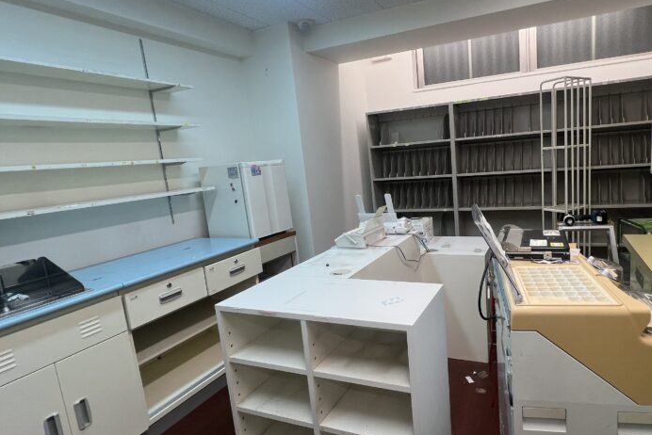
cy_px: 220
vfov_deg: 62.0
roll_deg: +4.1
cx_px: 391
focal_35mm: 20
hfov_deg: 82.9
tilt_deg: -9.3
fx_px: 362
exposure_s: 1/100
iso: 80
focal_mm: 1.57
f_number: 1.8
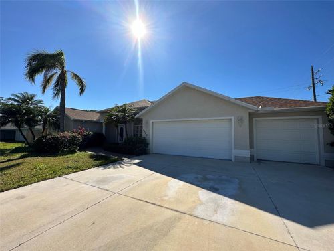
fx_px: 135
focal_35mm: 14
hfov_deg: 102.1
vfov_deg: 85.7
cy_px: 126
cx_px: 167
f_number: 2.2
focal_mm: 2.22
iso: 50
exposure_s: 1/2747
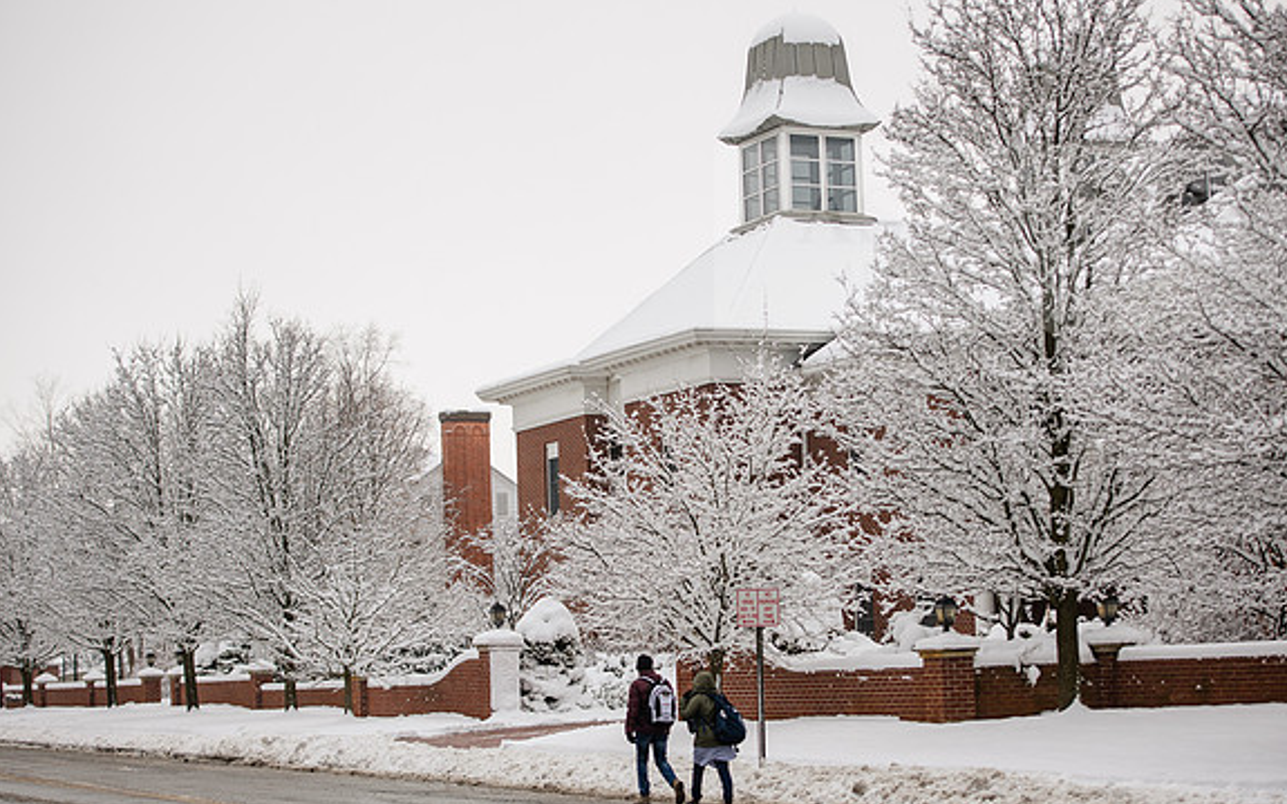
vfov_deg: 18.1
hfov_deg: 28.6
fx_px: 2525
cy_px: 415
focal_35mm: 72
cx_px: 647
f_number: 3.2
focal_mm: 70
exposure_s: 1/500
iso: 160
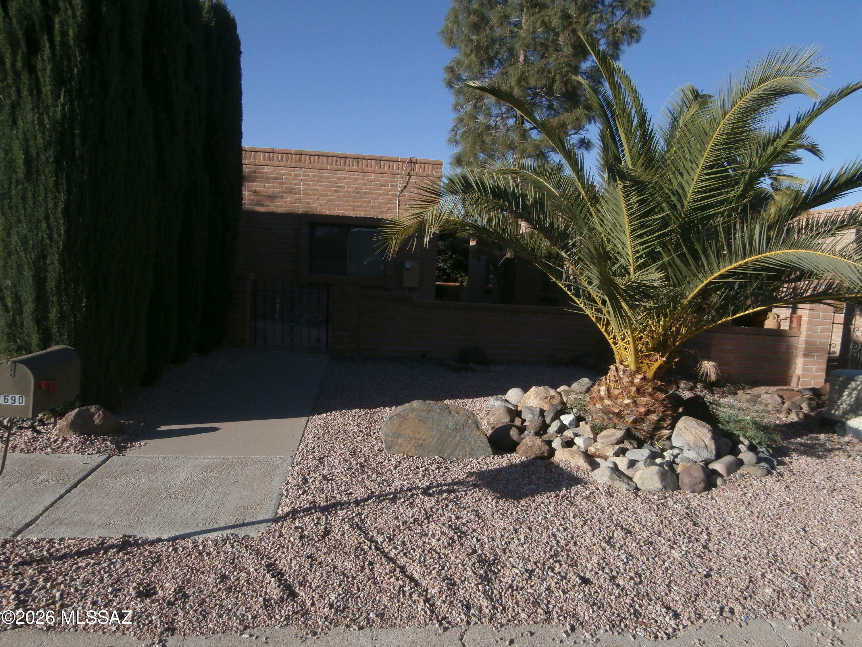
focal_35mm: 24
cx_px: 431
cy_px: 324
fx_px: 598
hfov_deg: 71.6
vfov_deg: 56.8
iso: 100
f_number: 3
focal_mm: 4.2
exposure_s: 1/1000
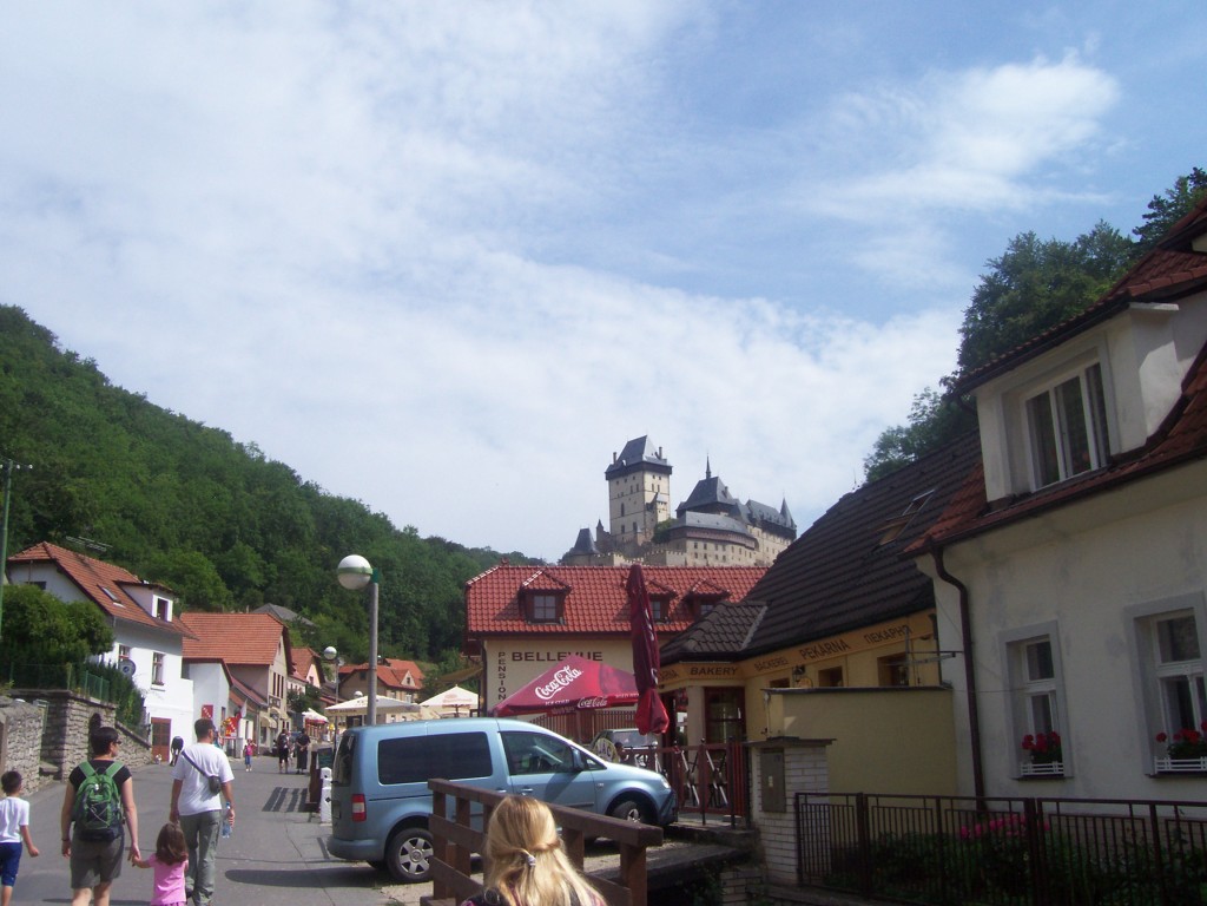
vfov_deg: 41.8
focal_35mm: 34
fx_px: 1186
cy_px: 453
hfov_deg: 54.0
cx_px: 604
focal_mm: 5.6
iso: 80
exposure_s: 1/531
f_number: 5.1
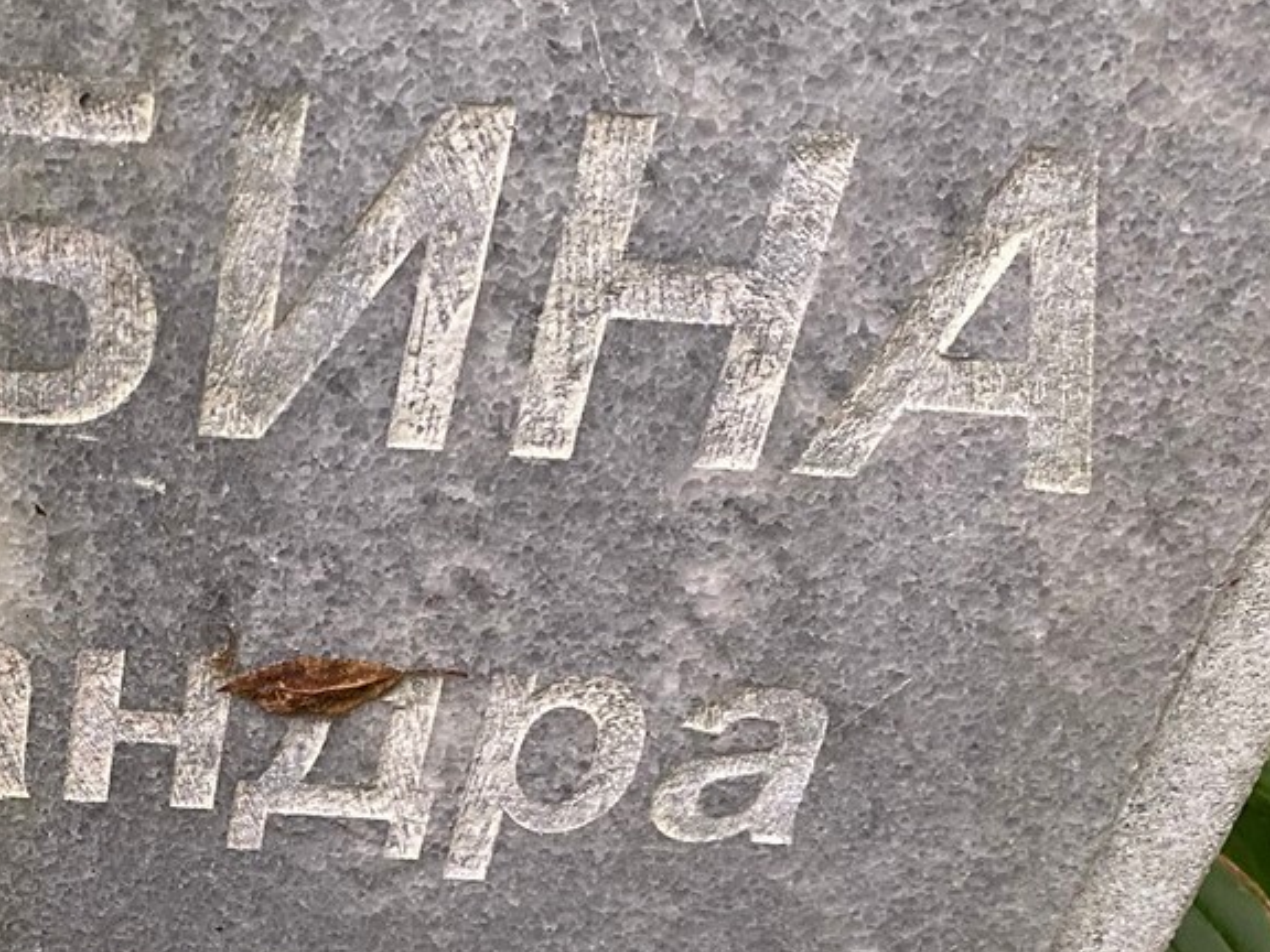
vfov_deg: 22.1
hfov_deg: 28.3
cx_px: 49
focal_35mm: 65
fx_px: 2385
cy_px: 829
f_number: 1.8
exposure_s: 1/60
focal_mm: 4.25
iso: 200
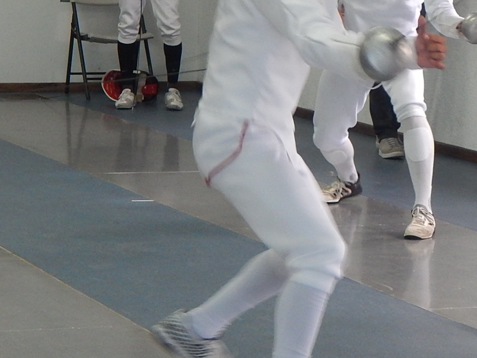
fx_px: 2398
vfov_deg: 8.5
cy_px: 133
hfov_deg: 11.3
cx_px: 473
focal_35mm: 174
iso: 360
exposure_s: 1/30
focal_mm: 12.3
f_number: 4.1
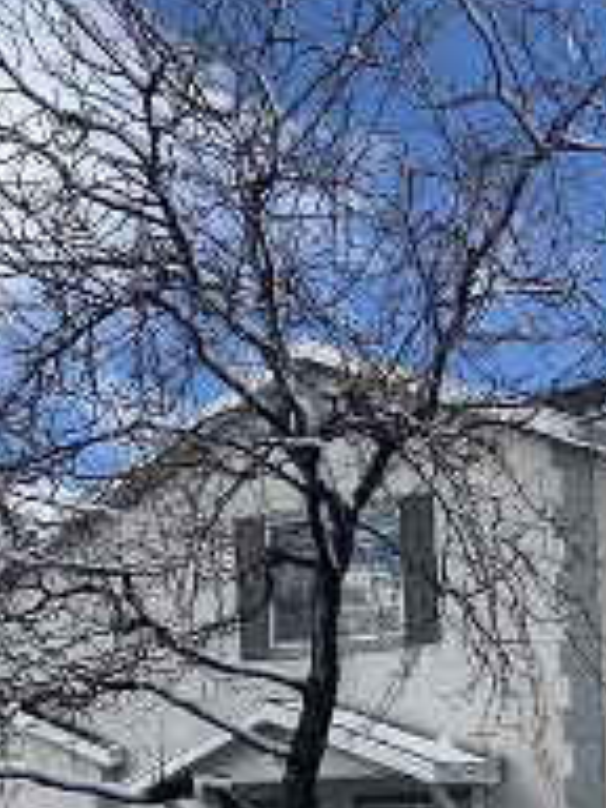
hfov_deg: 21.3
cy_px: 884
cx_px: 686
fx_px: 1517
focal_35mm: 65
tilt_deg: +3.7
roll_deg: +2.0
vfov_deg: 27.4
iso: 25
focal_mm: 4.25
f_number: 1.8
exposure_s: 1/3086
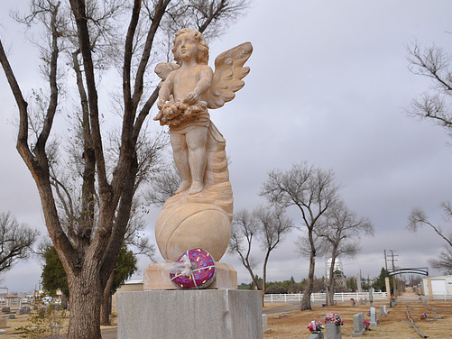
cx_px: 220
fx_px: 522
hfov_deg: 46.8
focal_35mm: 40
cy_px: 167
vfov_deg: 36.0
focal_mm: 24
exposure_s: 1/320
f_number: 9
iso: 200
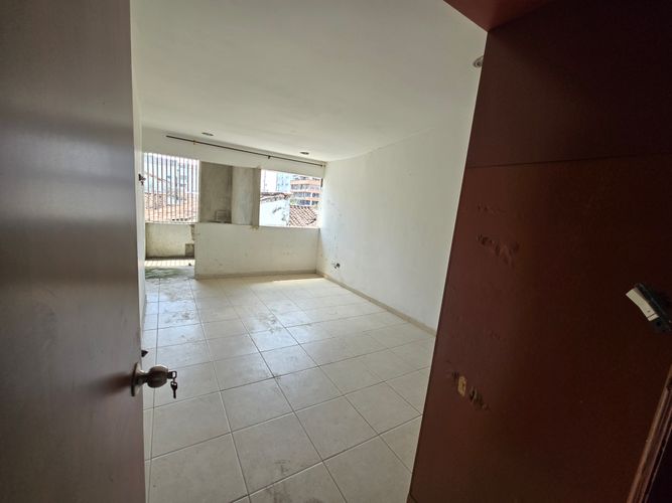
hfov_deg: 106.2
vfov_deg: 89.9
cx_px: 336
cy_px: 252
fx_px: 252
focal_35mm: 13
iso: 50
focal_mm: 2.2
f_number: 2.2
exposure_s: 1/125
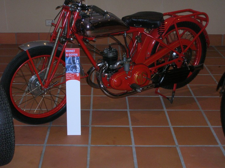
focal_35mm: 63
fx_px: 409
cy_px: 84
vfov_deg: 23.3
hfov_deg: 30.7
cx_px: 112
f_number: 3.6
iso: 179
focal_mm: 10.4
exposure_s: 1/60.1
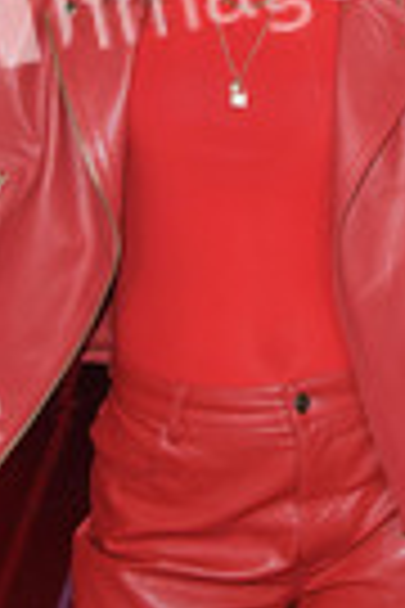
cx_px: 261
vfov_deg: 19.6
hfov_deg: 13.2
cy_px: 198
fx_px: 1755
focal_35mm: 104
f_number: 7.1
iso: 2500
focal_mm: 35
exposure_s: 1/200
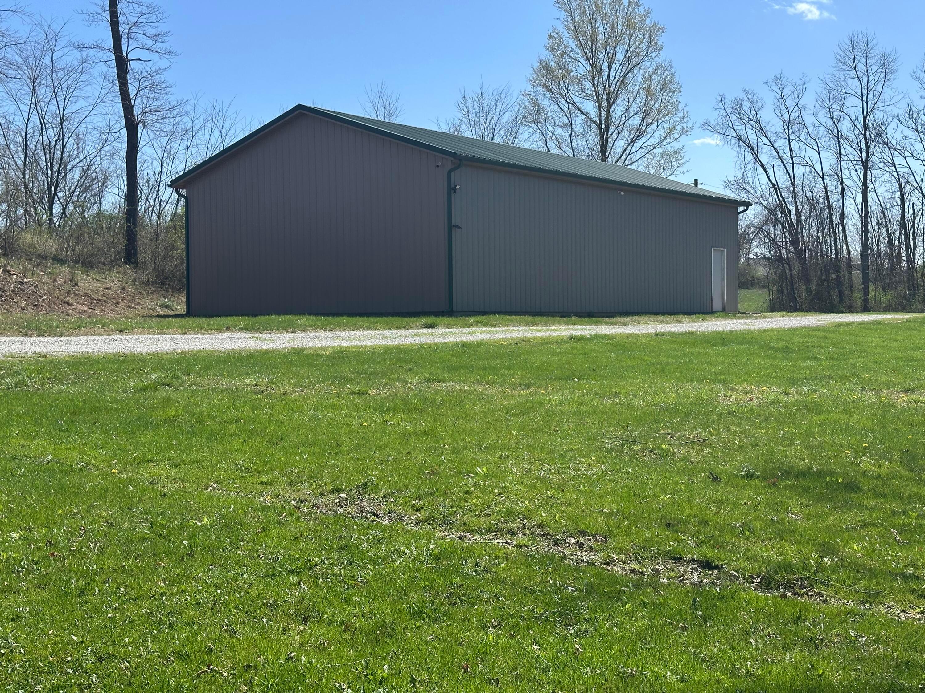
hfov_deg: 39.7
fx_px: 1283
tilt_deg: -1.7
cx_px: 462
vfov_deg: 30.3
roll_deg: +0.5
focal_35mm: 48
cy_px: 346
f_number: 1.78
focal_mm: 6.86
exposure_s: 1/3155
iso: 64
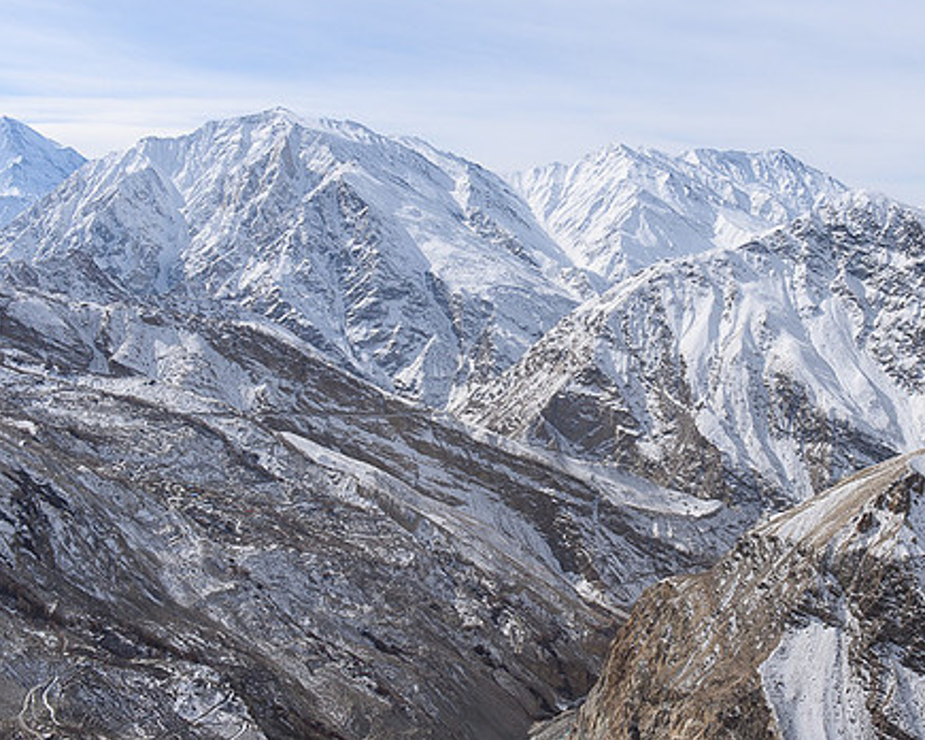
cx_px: 581
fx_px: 1369
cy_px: 351
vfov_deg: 30.2
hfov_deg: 37.1
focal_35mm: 50
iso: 500
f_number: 14
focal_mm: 40
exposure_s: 1/1250
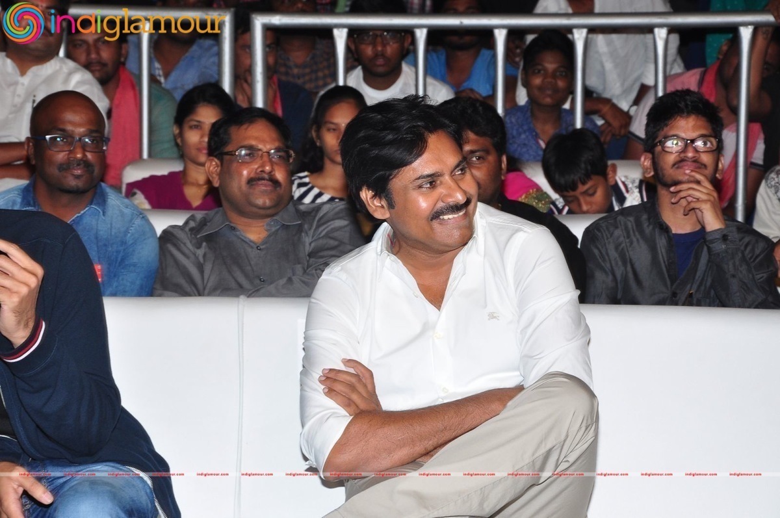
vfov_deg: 12.1
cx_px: 390
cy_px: 259
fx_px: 2435
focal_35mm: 112
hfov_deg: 18.2
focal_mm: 75
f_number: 8
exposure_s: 1/125
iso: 500
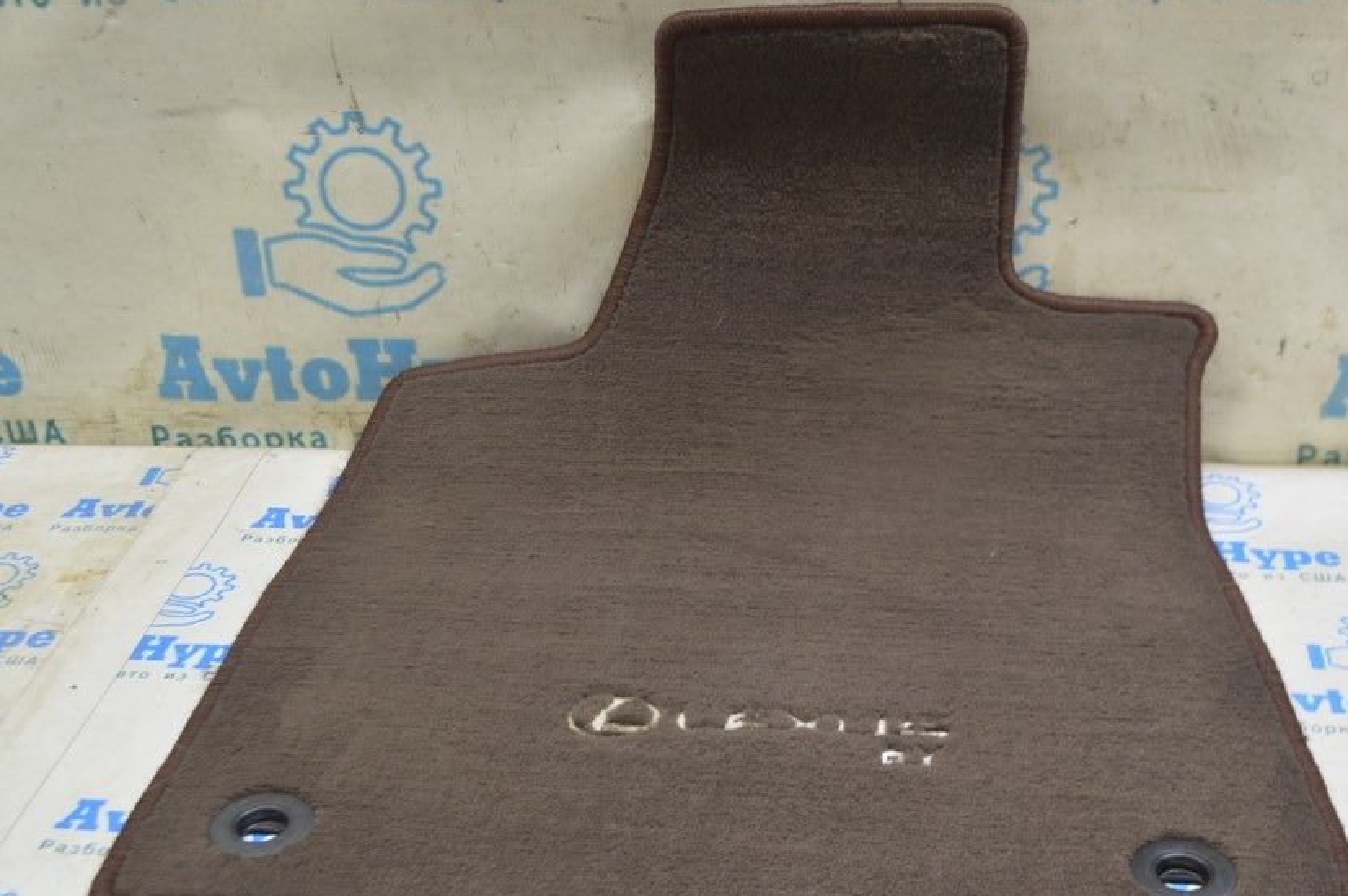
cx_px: 794
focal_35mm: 52
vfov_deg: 25.9
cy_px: 496
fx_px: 1946
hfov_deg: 38.1
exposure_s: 1/15
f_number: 5.6
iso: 400
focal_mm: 28
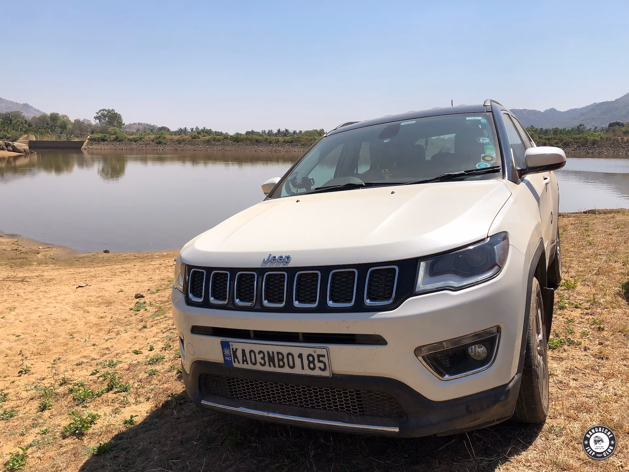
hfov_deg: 63.4
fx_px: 509
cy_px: 236
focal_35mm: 28
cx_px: 314
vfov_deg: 49.7
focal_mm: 4
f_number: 1.8
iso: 25
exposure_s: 1/3436
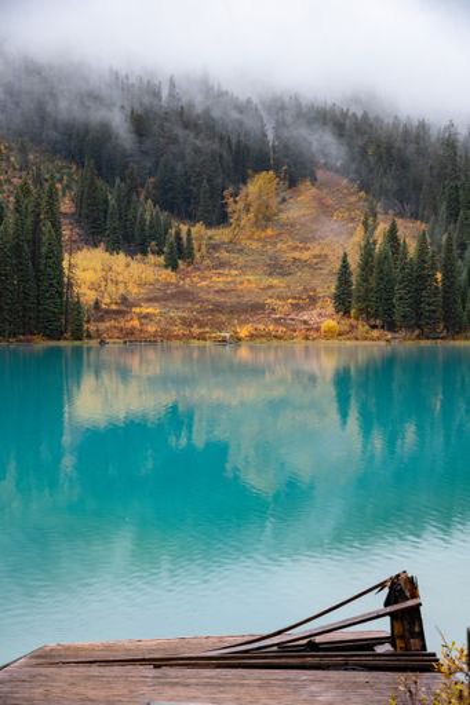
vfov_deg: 35.1
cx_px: 235
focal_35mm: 57
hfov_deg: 23.8
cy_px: 352
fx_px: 1117
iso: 720
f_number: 3.3
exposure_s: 1/800
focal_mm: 38
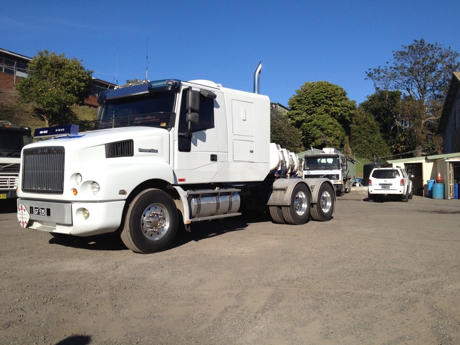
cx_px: 230
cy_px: 172
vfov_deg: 40.7
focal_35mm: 35
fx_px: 465
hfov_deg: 52.6
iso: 50
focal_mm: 4.28
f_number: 2.4
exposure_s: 1/2404
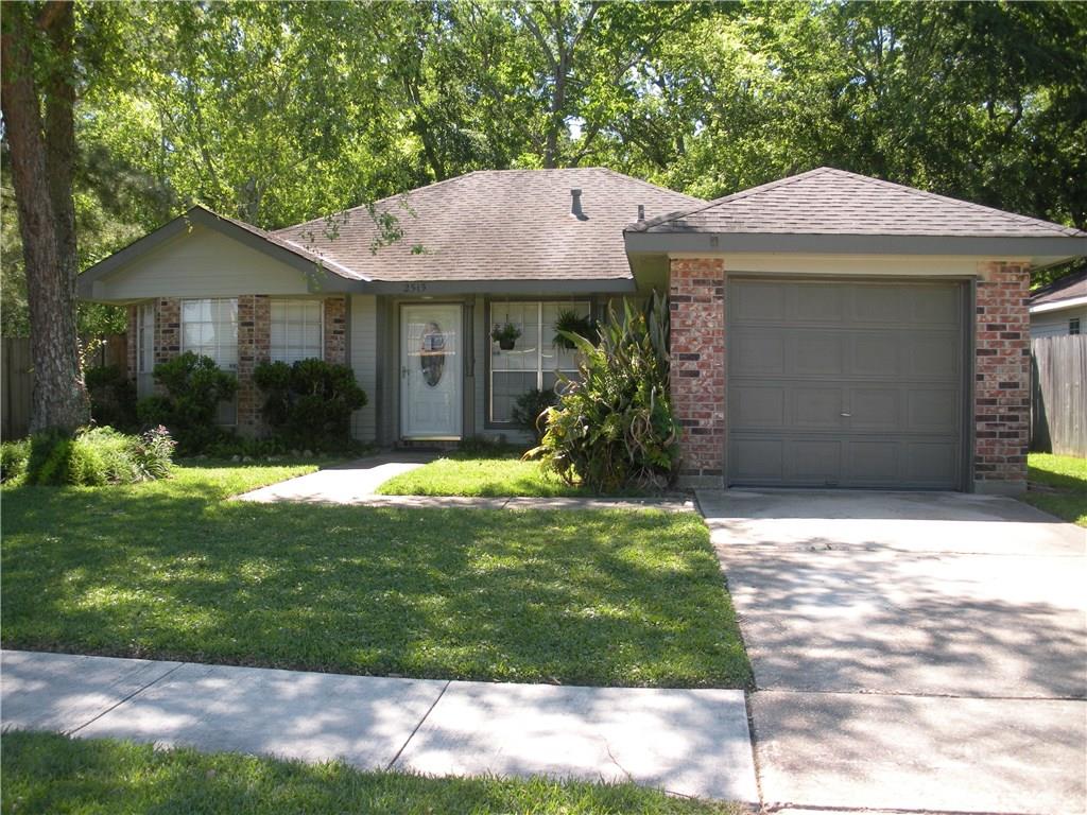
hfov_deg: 51.4
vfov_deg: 39.7
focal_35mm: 36
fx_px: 1130
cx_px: 544
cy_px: 408
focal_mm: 6.3
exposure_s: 1/207
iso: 88
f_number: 3.5
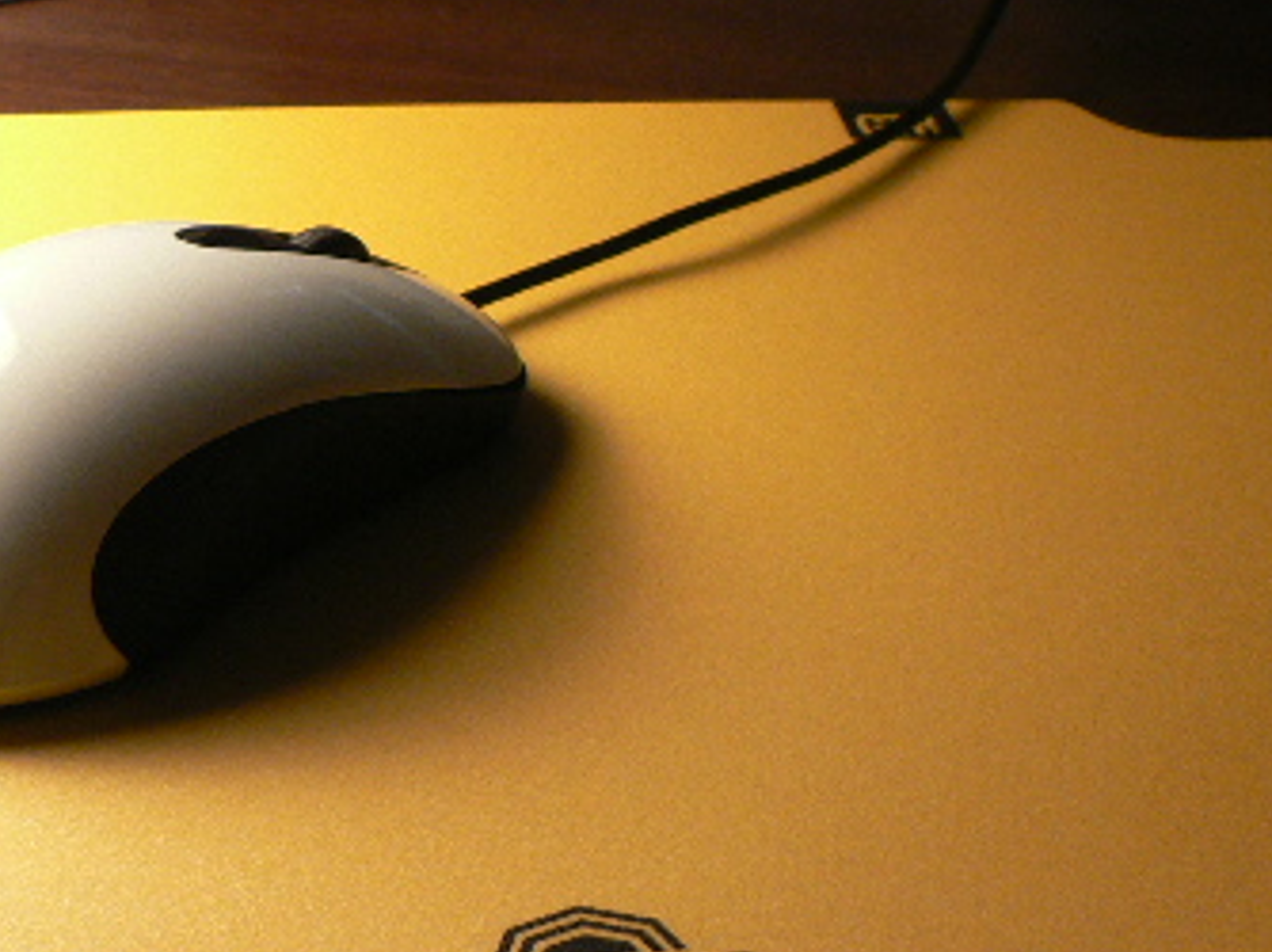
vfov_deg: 21.3
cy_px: 430
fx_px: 2534
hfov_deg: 28.0
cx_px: 423
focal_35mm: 69
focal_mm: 6
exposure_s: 1/20
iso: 200
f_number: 2.8
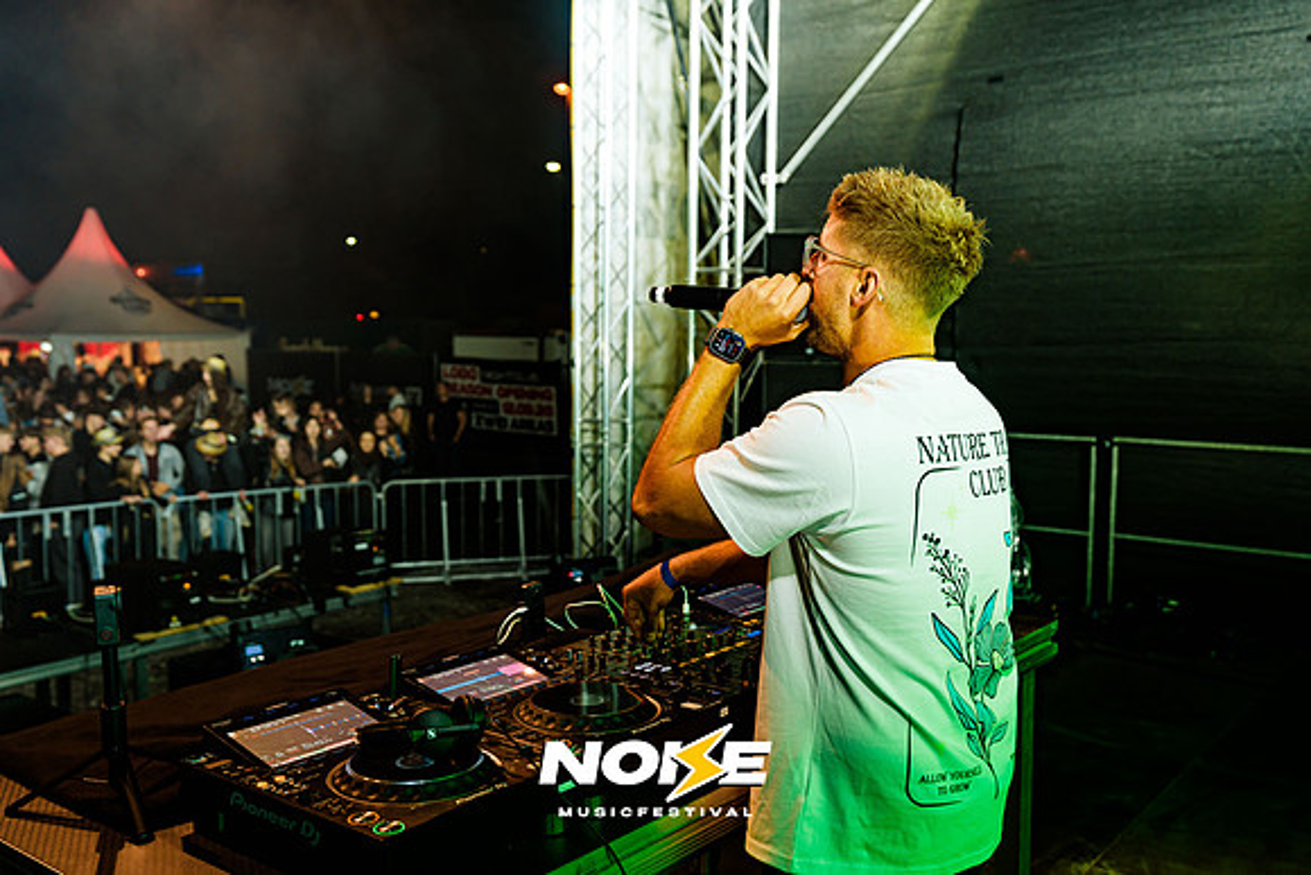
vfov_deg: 38.9
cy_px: 438
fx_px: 1238
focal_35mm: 34
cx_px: 656
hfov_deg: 55.8
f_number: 3.5
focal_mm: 34
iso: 320
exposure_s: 1/160
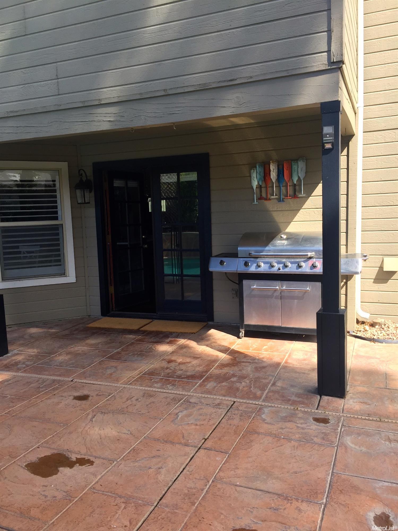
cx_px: 199
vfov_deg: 61.7
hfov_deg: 48.2
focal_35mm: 29
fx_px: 445
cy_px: 266
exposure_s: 1/706
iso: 32
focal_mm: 4.15
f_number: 2.2
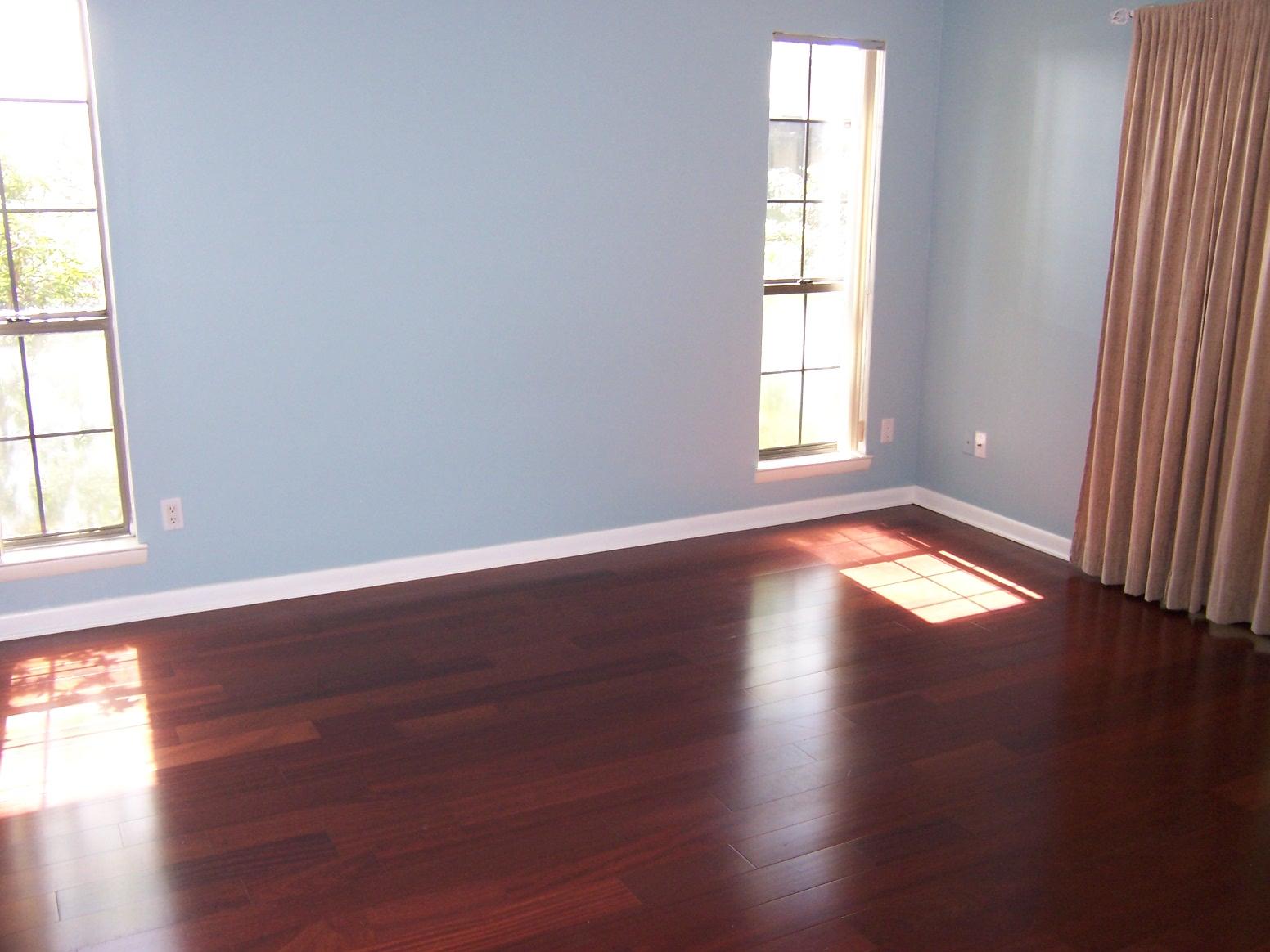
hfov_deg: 55.4
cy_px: 476
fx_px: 1211
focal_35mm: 33
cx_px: 635
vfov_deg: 42.9
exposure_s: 1/60
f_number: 2.8
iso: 140
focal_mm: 5.5
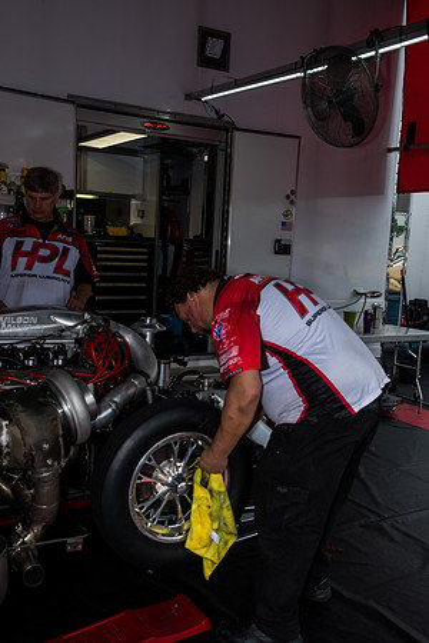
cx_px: 214
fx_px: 572
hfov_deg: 41.1
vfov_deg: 58.7
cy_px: 322
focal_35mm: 32
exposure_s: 1/200
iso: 400
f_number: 9
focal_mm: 21.4
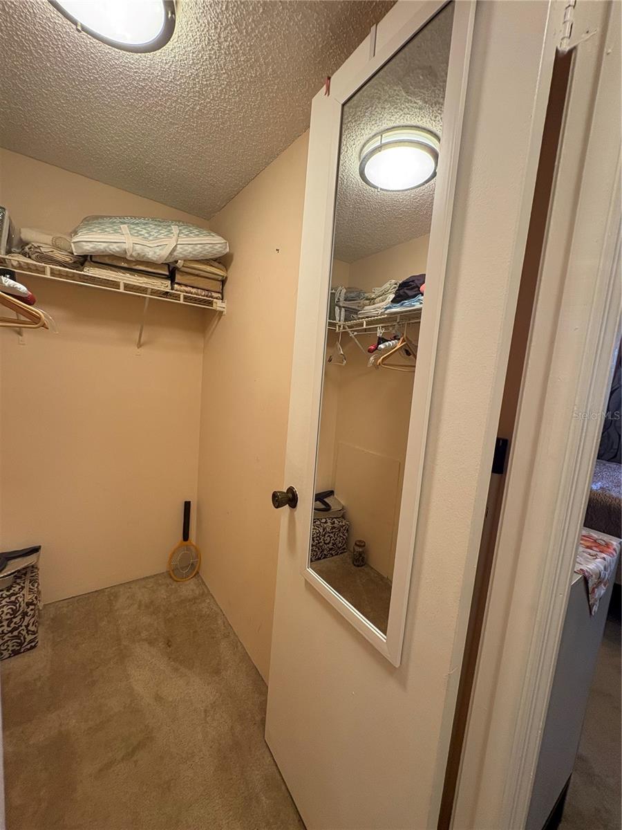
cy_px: 415
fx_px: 335
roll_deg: -4.2
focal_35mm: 14
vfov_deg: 102.1
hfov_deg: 85.7
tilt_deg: -5.8
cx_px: 311
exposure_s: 1/120
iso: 200
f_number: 2.2
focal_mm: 2.22
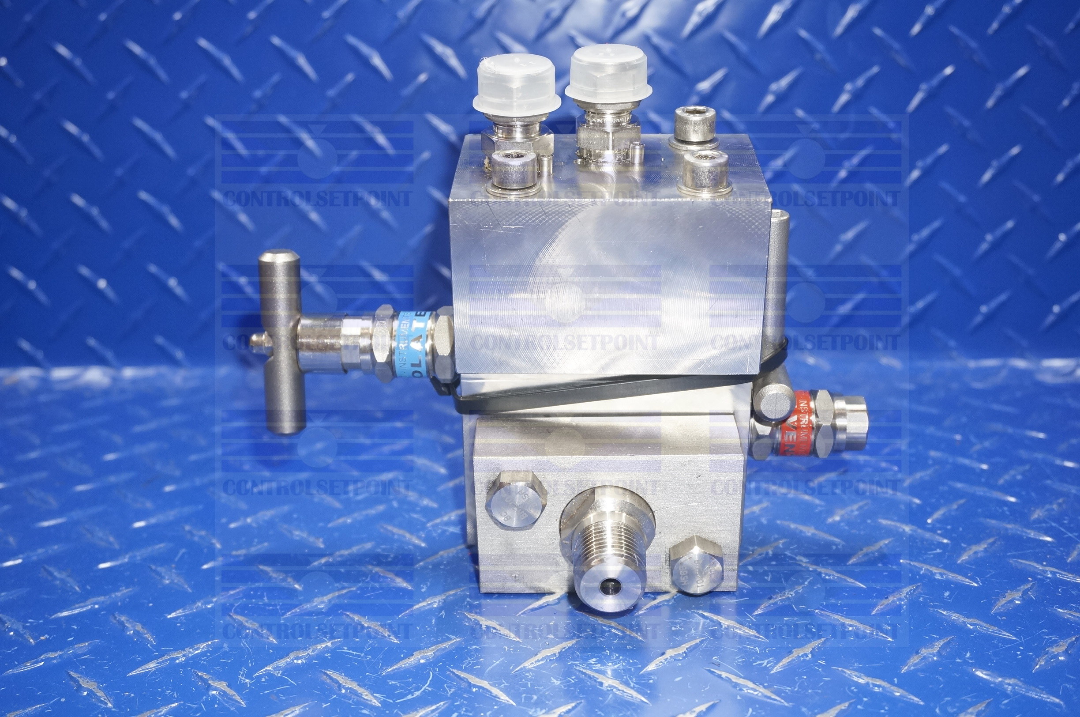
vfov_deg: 31.8
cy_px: 358
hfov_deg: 46.5
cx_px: 540
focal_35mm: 42
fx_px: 1258
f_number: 5
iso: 800
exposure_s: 1/80
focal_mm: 28
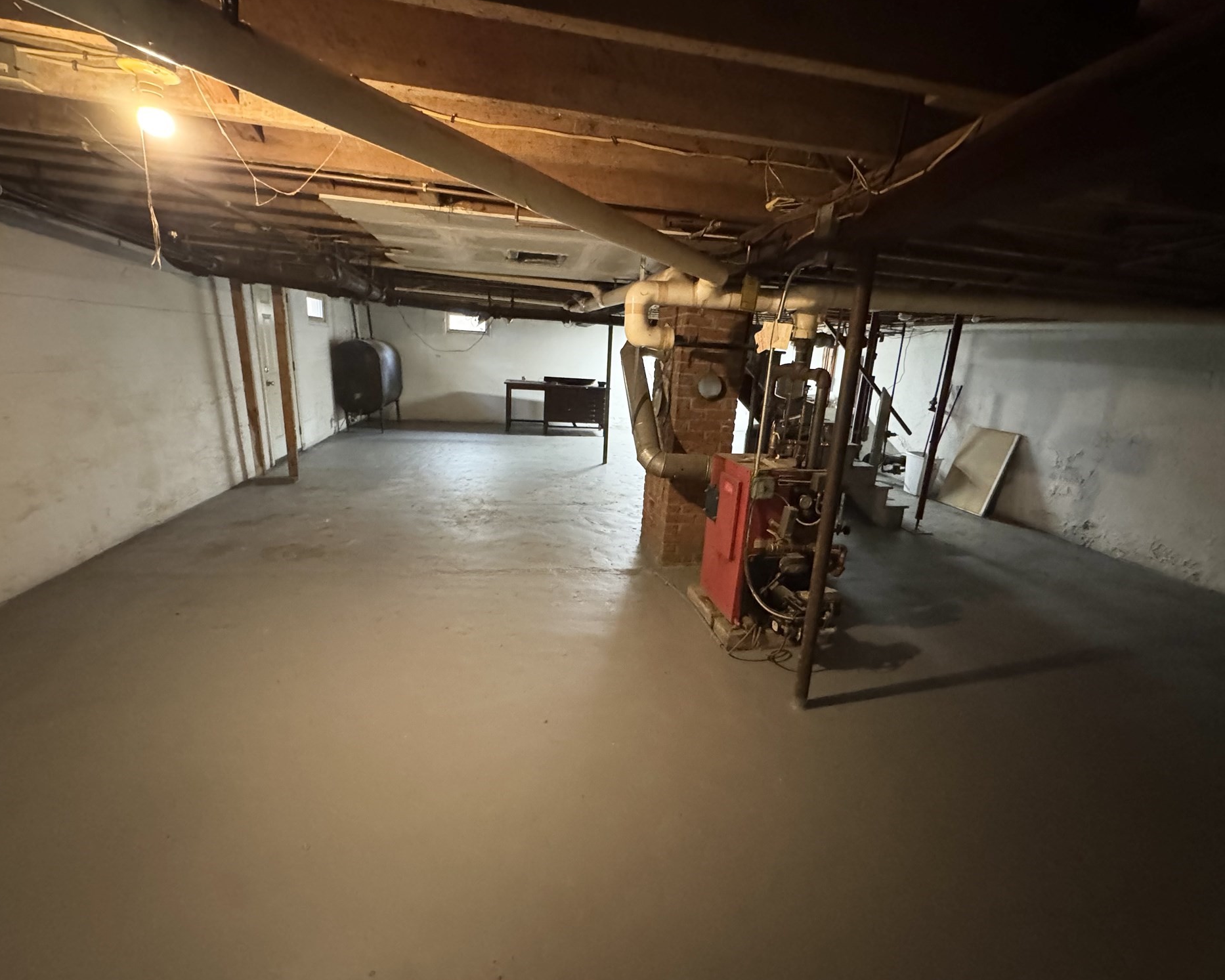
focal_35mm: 15
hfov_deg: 96.8
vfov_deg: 84.0
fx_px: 544
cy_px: 485
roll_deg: -3.8
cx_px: 626
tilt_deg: -14.1
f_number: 2.2
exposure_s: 1/30
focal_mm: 2.22
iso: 1250
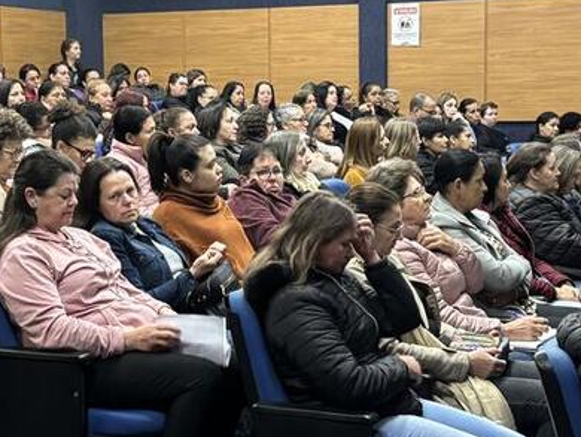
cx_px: 261
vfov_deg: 18.5
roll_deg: +1.2
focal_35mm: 80
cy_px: 210
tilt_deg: -4.7
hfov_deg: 24.4
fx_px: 1344
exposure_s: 1/40
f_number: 1.6
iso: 500
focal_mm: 5.96
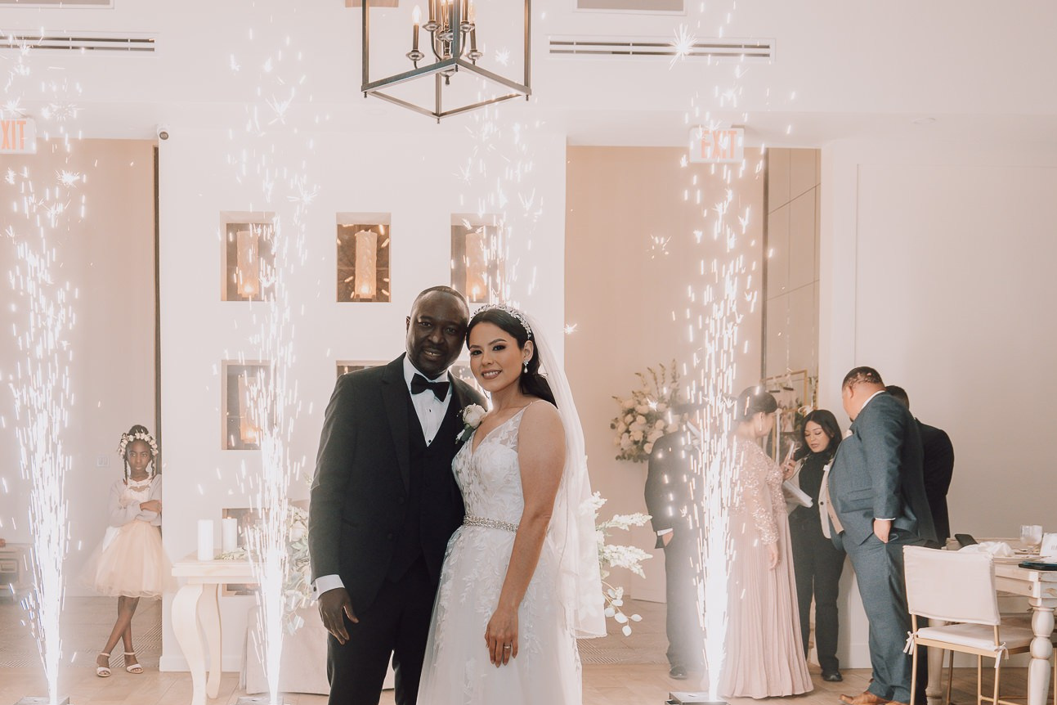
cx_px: 405
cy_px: 493
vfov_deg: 34.6
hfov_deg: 50.3
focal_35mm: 38
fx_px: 1116
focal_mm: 24
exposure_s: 1/160
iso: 320
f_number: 2.8
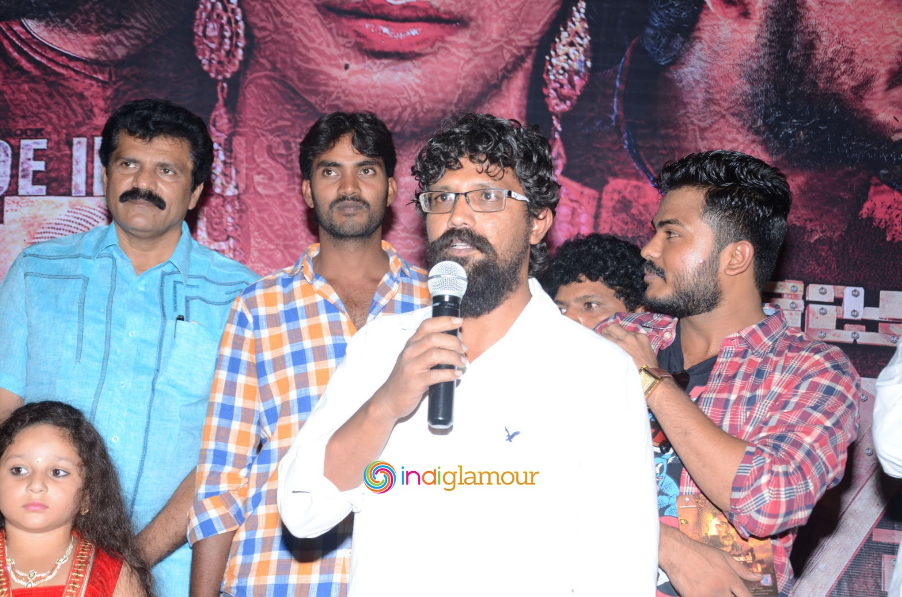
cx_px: 451
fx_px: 1800
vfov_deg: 18.8
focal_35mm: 72
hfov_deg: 28.1
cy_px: 298
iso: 320
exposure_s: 1/200
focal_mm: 48
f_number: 5.6
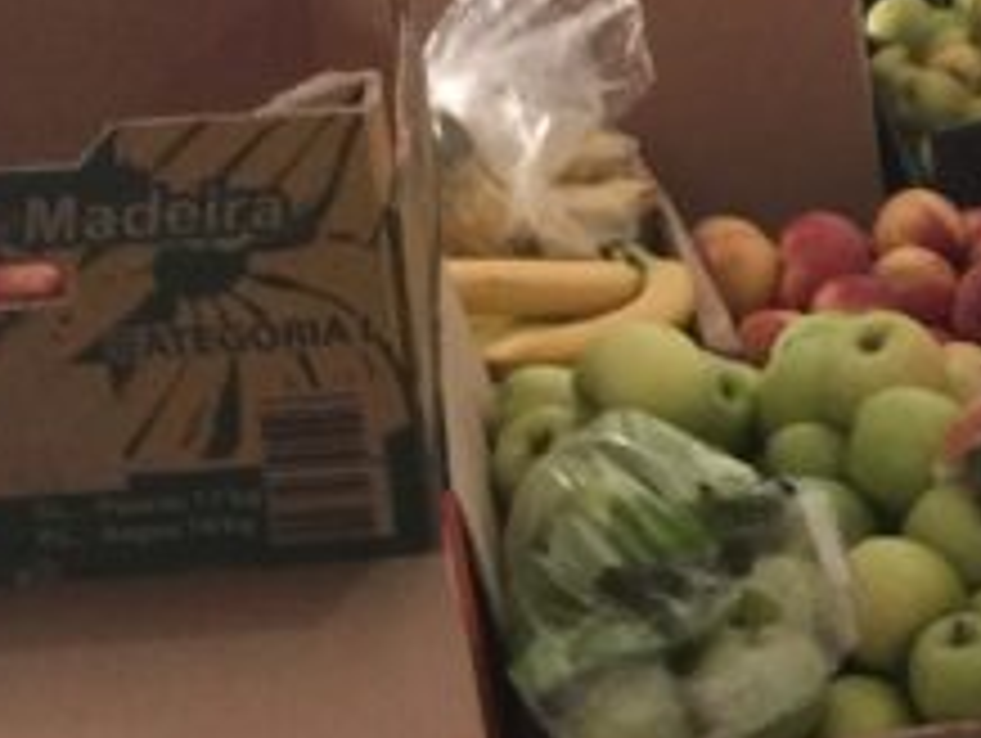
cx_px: 1593
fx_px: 3858
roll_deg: +2.1
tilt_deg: -28.0
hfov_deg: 13.4
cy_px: 778
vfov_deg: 10.8
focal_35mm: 136
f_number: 2.2
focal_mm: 4.15
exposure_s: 1/4
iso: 100
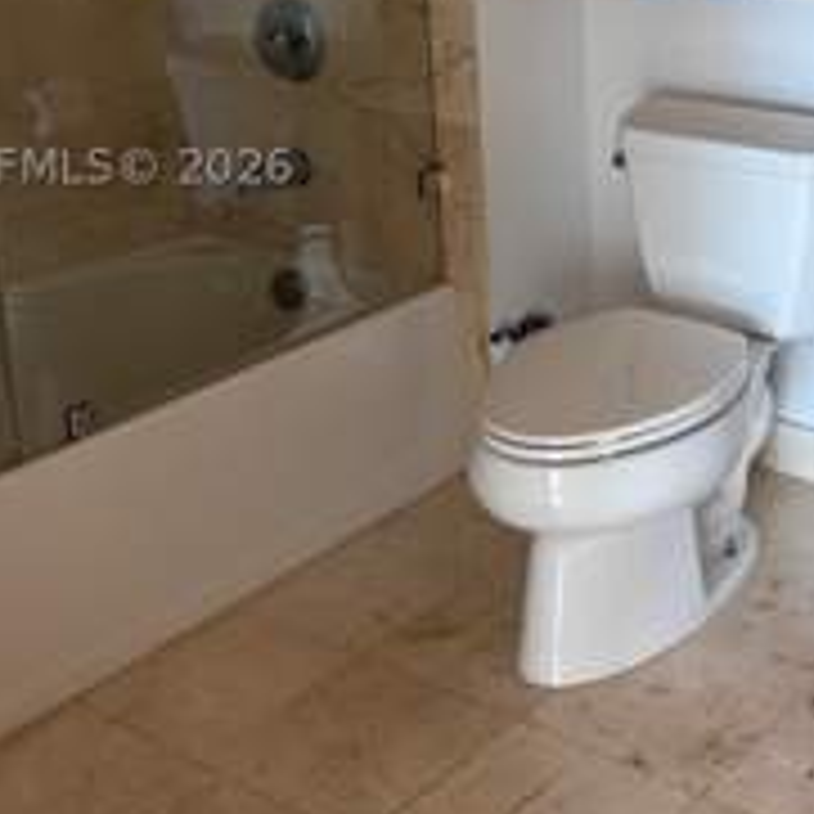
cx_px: 706
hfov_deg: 27.3
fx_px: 1623
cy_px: 166
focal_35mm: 61
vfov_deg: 27.6
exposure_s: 1/80
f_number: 1.6
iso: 125
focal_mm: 5.96
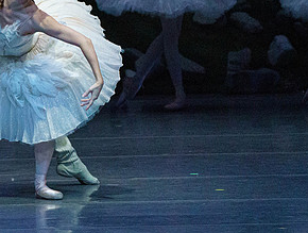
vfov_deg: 1.8
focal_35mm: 849
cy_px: 3
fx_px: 7573
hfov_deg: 2.3
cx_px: 13
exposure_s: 1/320
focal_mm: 358
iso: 8000
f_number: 5.6
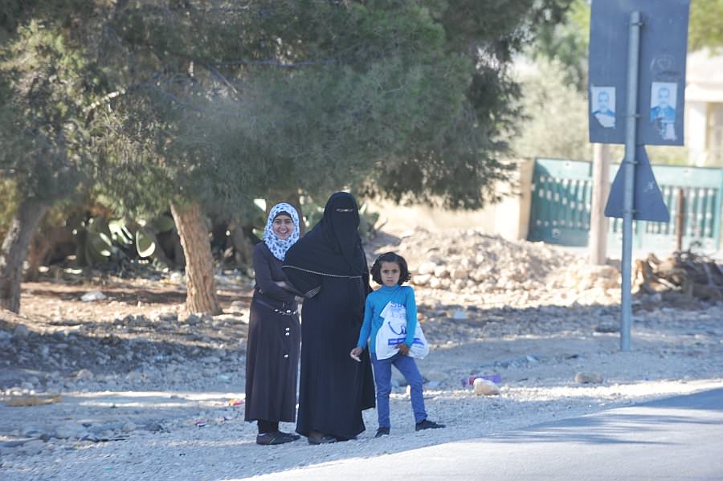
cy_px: 240
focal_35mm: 190
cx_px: 362
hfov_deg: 10.8
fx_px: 3814
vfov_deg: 7.2
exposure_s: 1/200
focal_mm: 190
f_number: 7.1
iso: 200
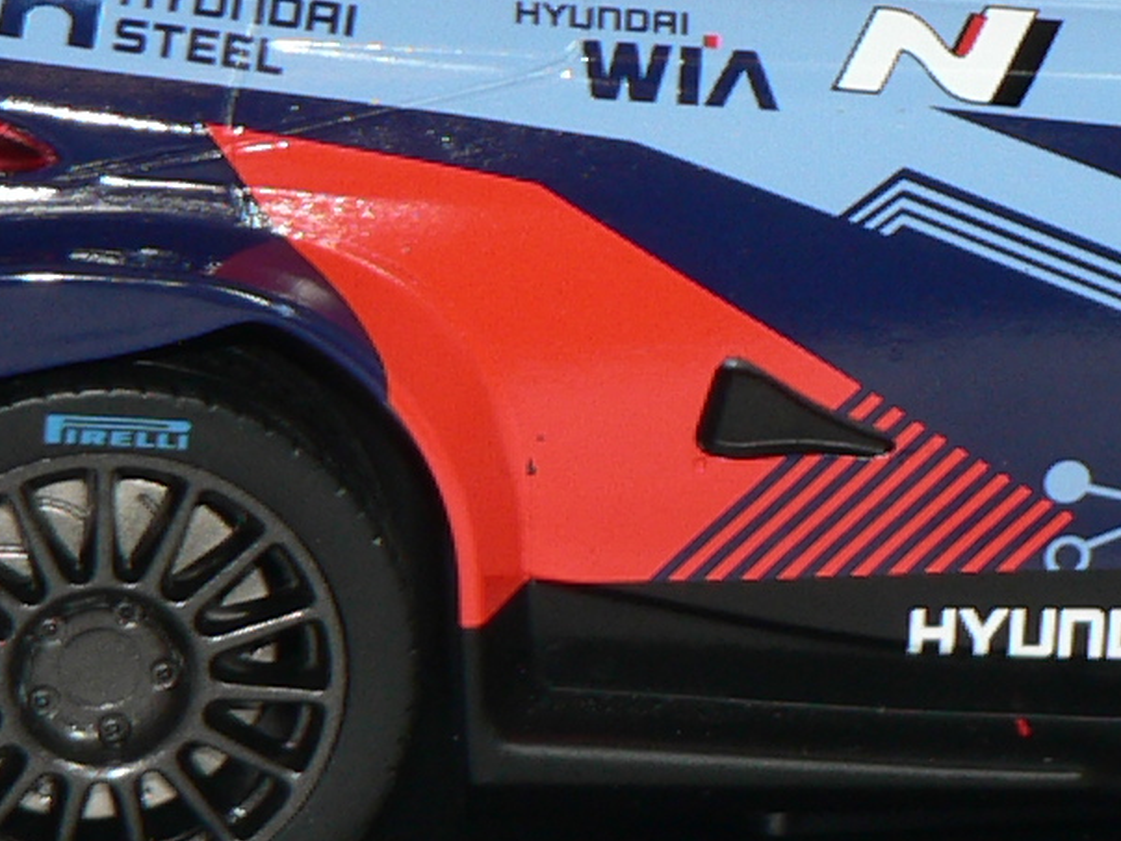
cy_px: 119
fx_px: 9748
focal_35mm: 301
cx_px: 1154
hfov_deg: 6.6
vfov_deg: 4.9
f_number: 3.2
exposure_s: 1/60
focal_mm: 11.8
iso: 80
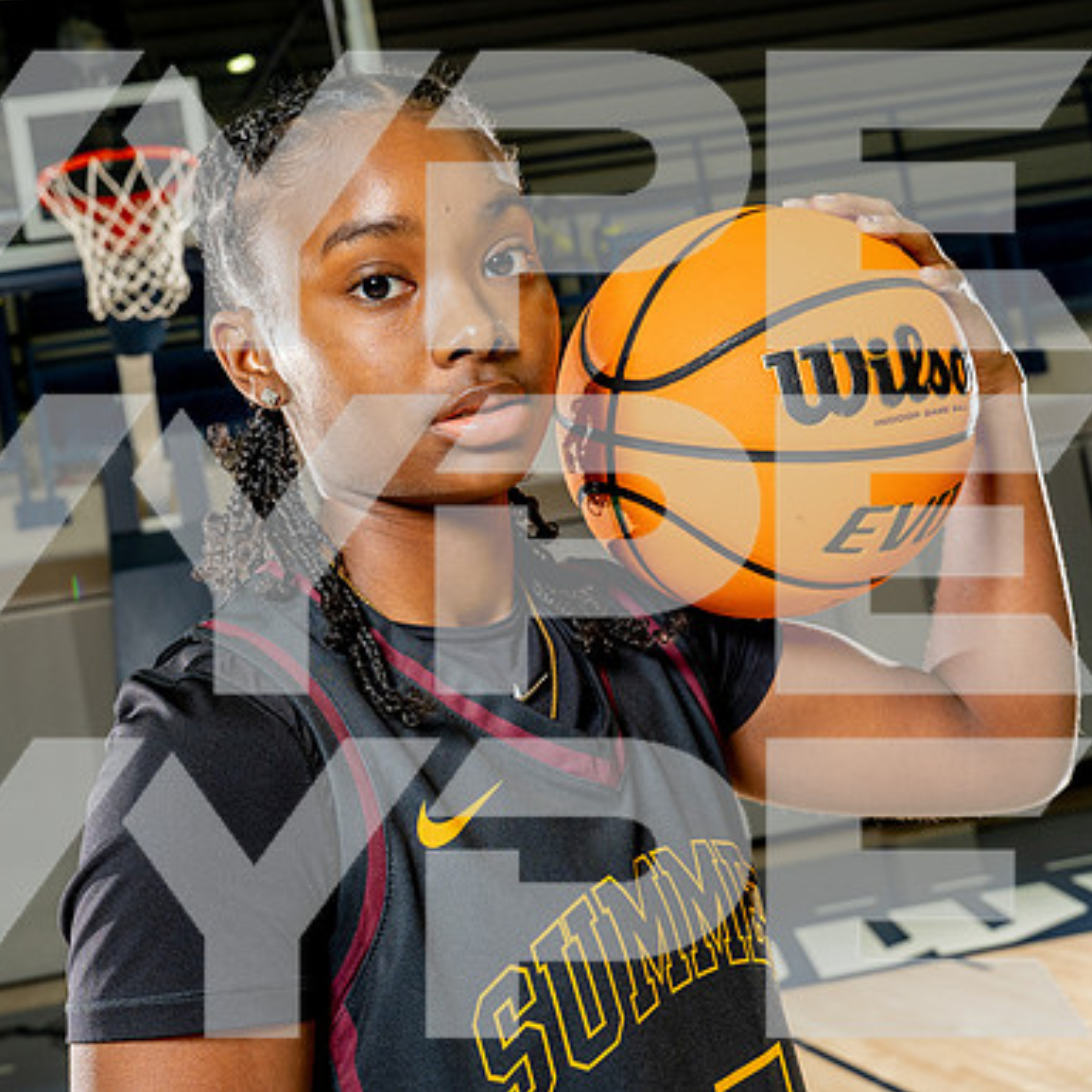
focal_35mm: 50
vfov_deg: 34.0
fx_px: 1785
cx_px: 380
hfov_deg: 33.8
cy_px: 546
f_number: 8
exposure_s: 1/250
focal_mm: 39
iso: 640
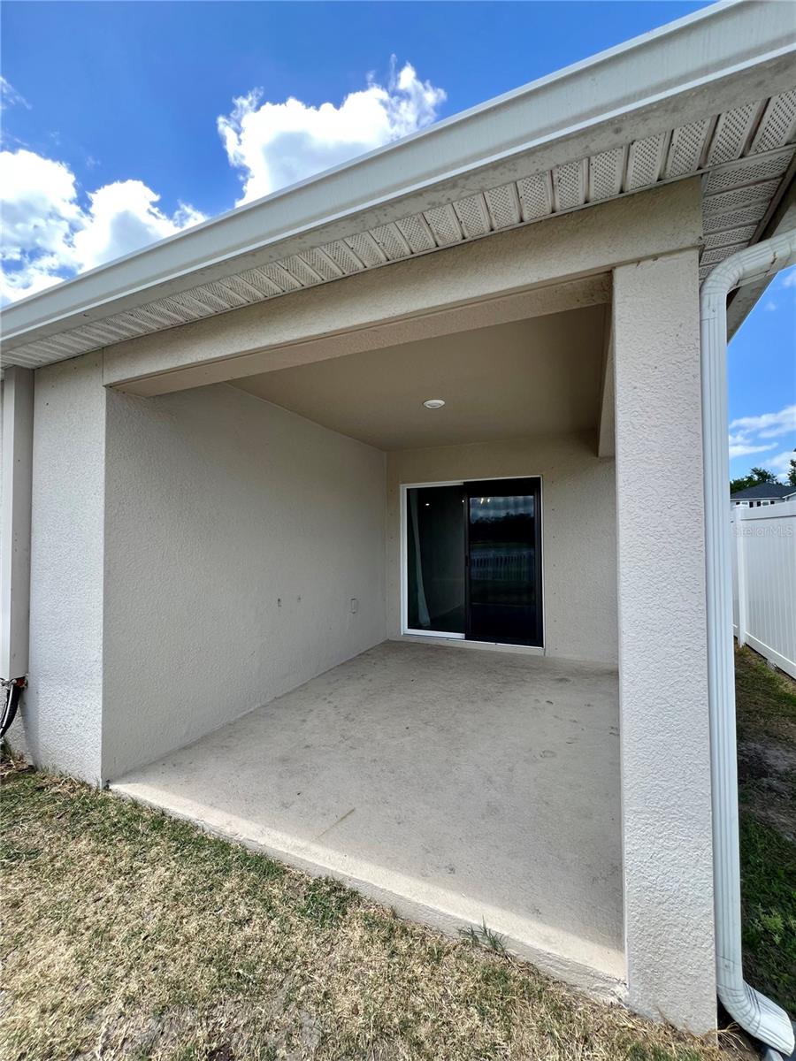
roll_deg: +1.0
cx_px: 398
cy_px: 530
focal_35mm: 13
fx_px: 399
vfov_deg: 106.2
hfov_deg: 89.9
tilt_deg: +3.3
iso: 32
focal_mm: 1.57
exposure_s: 1/304
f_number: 1.8
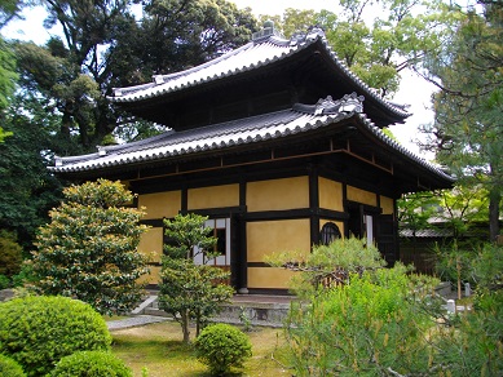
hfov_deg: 56.8
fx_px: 465
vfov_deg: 44.2
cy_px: 188
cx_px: 252
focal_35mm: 32
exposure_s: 1/250
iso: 100
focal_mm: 5.7
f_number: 2.9
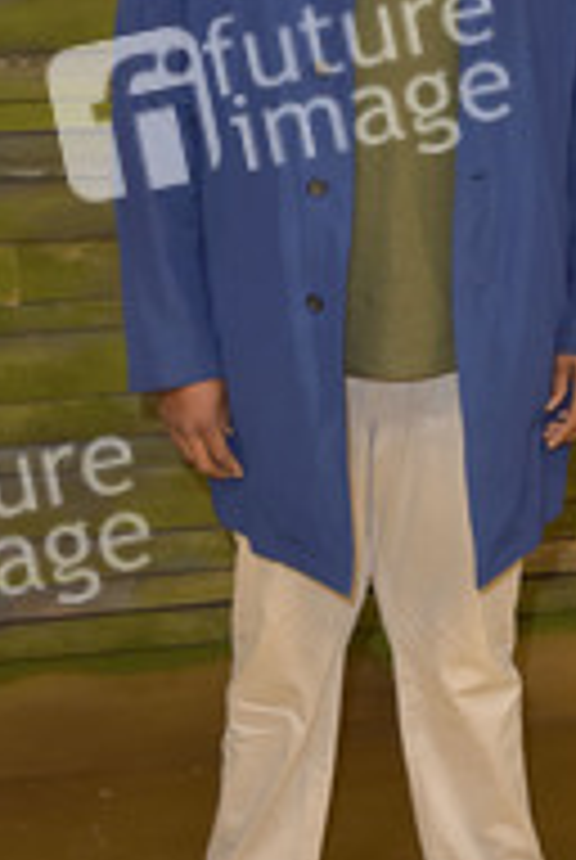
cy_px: 320
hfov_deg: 14.6
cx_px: 412
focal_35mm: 94
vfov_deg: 21.6
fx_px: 2248
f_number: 7.1
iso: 320
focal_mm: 45
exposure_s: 1/250
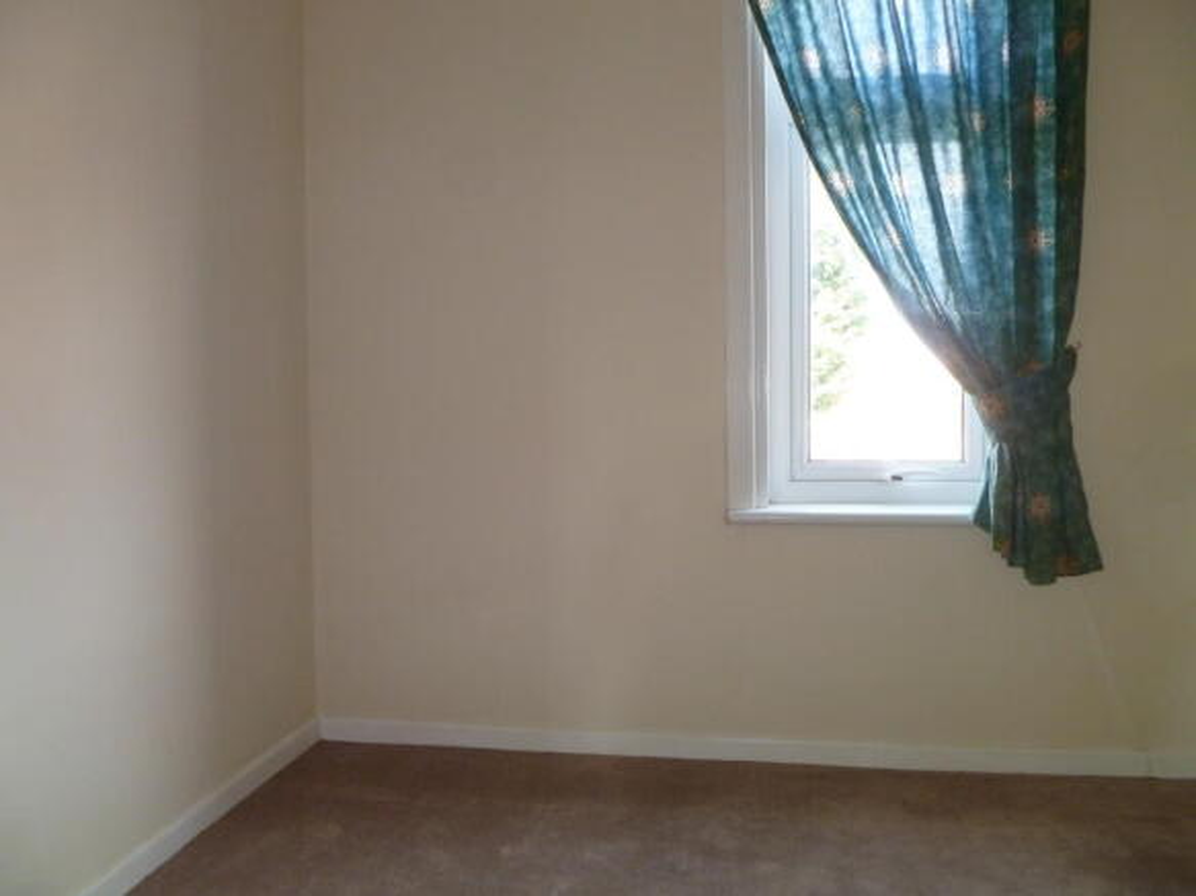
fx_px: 967
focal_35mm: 28
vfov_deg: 49.7
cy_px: 448
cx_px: 598
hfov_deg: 63.5
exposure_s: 1/30
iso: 200
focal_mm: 5
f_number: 3.3
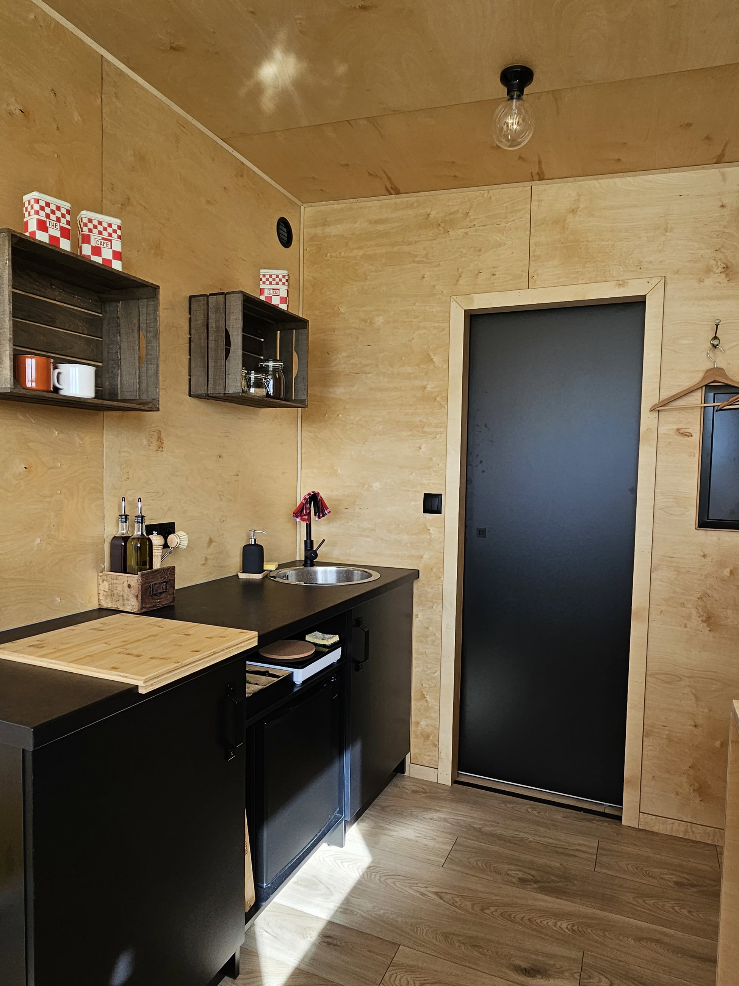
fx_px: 569
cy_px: 507
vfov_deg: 81.7
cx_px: 380
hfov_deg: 66.0
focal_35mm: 20
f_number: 2.2
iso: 50
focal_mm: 2.2
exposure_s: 1/135
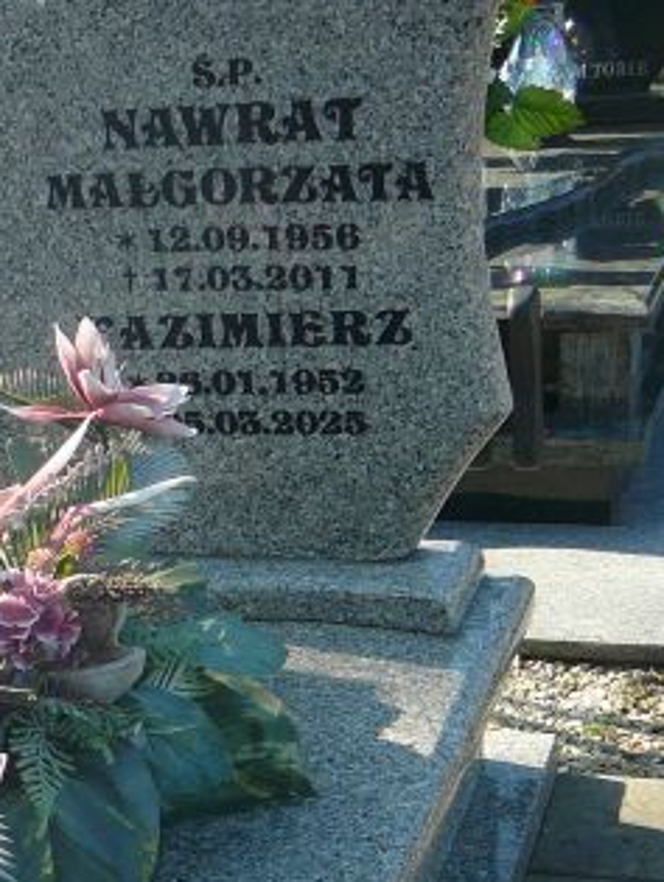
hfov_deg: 20.2
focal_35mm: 71
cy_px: 806
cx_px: 17
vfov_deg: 26.4
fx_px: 1812
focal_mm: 5.2
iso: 80
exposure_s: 1/320
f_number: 2.8
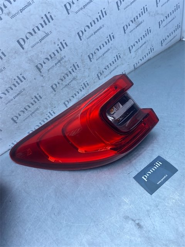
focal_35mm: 26
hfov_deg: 53.1
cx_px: 92
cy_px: 124
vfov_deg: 67.3
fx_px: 185
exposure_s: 1/827
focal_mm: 4.25
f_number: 1.8
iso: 32
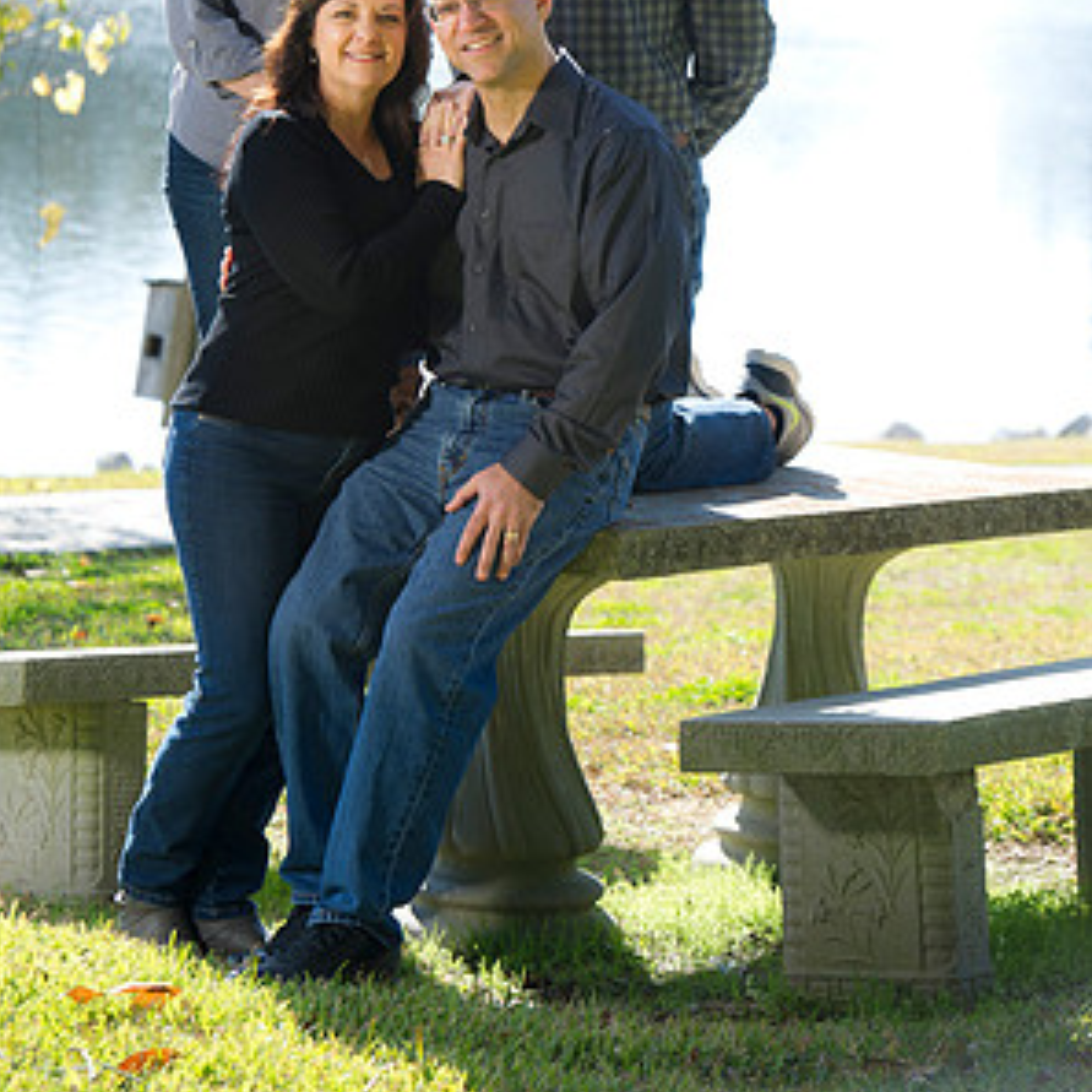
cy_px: 276
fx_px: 5603
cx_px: 546
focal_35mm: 157
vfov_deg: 11.1
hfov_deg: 11.1
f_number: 5.6
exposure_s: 1/250
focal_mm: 122
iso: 200
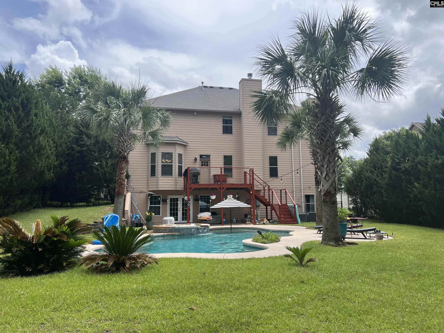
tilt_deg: +5.9
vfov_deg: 53.1
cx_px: 222
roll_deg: +0.7
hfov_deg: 67.3
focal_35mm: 26
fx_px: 333
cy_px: 166
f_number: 1.5
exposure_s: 1/2695
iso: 50
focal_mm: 5.7
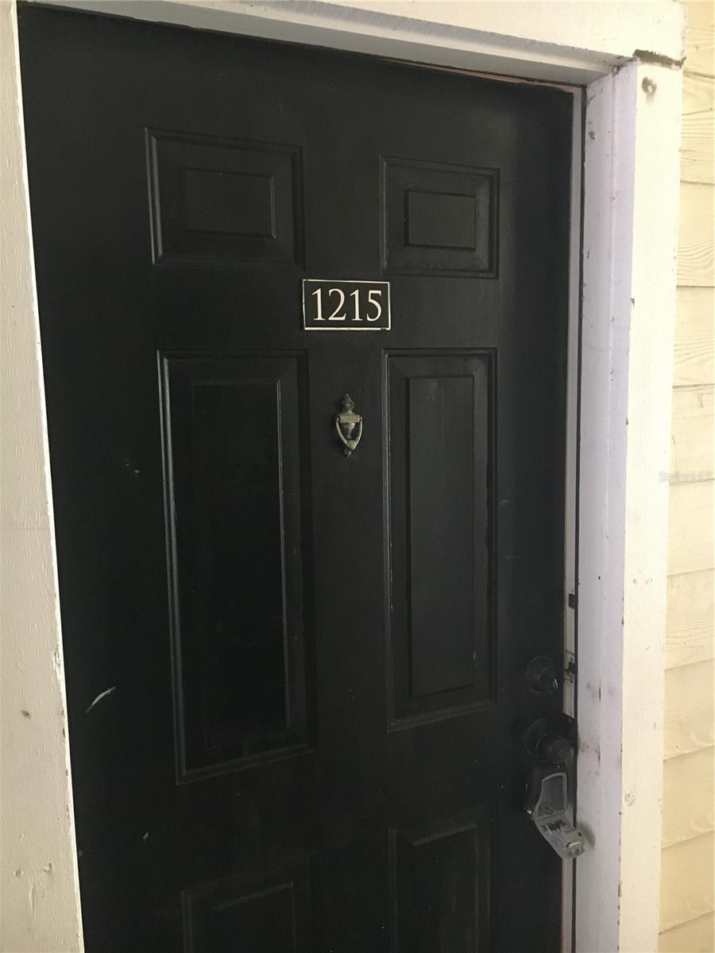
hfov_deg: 48.2
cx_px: 358
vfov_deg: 61.7
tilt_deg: -6.9
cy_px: 476
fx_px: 799
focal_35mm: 29
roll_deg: +0.7
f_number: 2.2
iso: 250
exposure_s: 1/15
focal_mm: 4.15
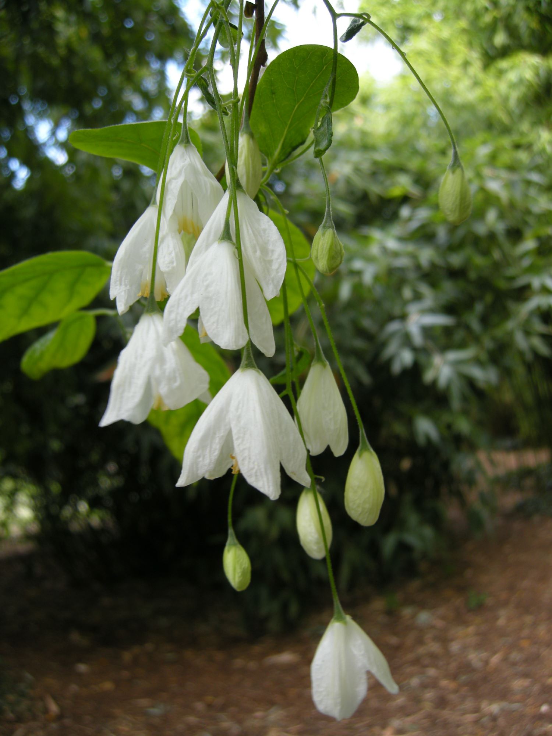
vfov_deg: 52.6
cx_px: 276
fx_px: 744
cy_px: 368
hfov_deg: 40.7
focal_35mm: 35
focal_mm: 7.5
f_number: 3
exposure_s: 1/60.8
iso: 64
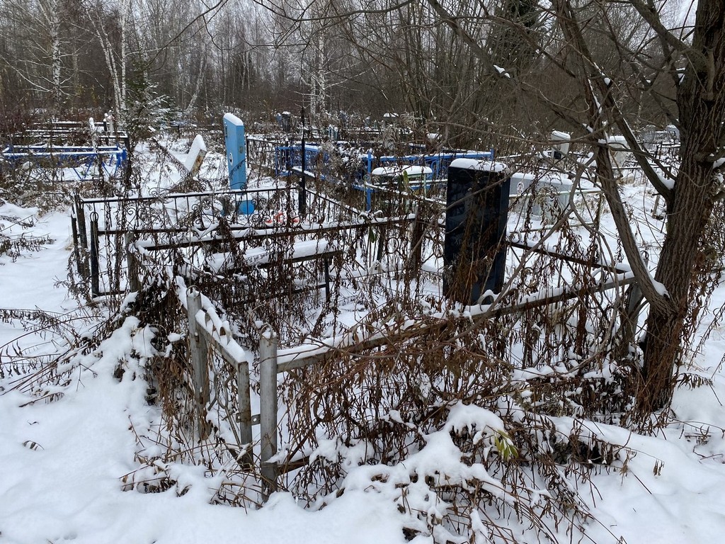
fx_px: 545
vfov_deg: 53.1
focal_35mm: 26
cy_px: 272
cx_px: 362
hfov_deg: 67.3
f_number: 1.8
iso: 32
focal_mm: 4.25
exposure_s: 1/541
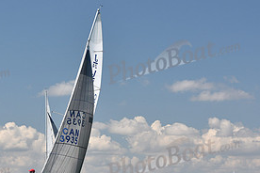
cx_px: 59
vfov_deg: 9.3
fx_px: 1062
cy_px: 122
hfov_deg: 13.9
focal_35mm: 147
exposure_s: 1/1000
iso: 250
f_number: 4.5
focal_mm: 70
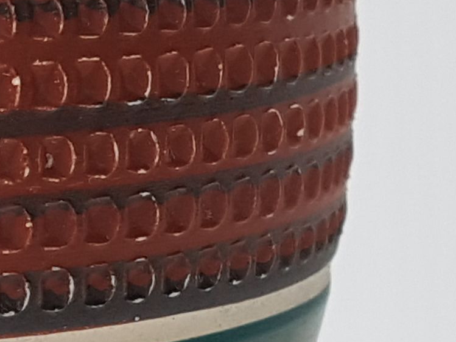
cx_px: -268
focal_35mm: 100
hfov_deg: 17.3
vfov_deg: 14.8
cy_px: 127
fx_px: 1318
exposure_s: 1/100
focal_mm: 4.2
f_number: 1.7
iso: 64
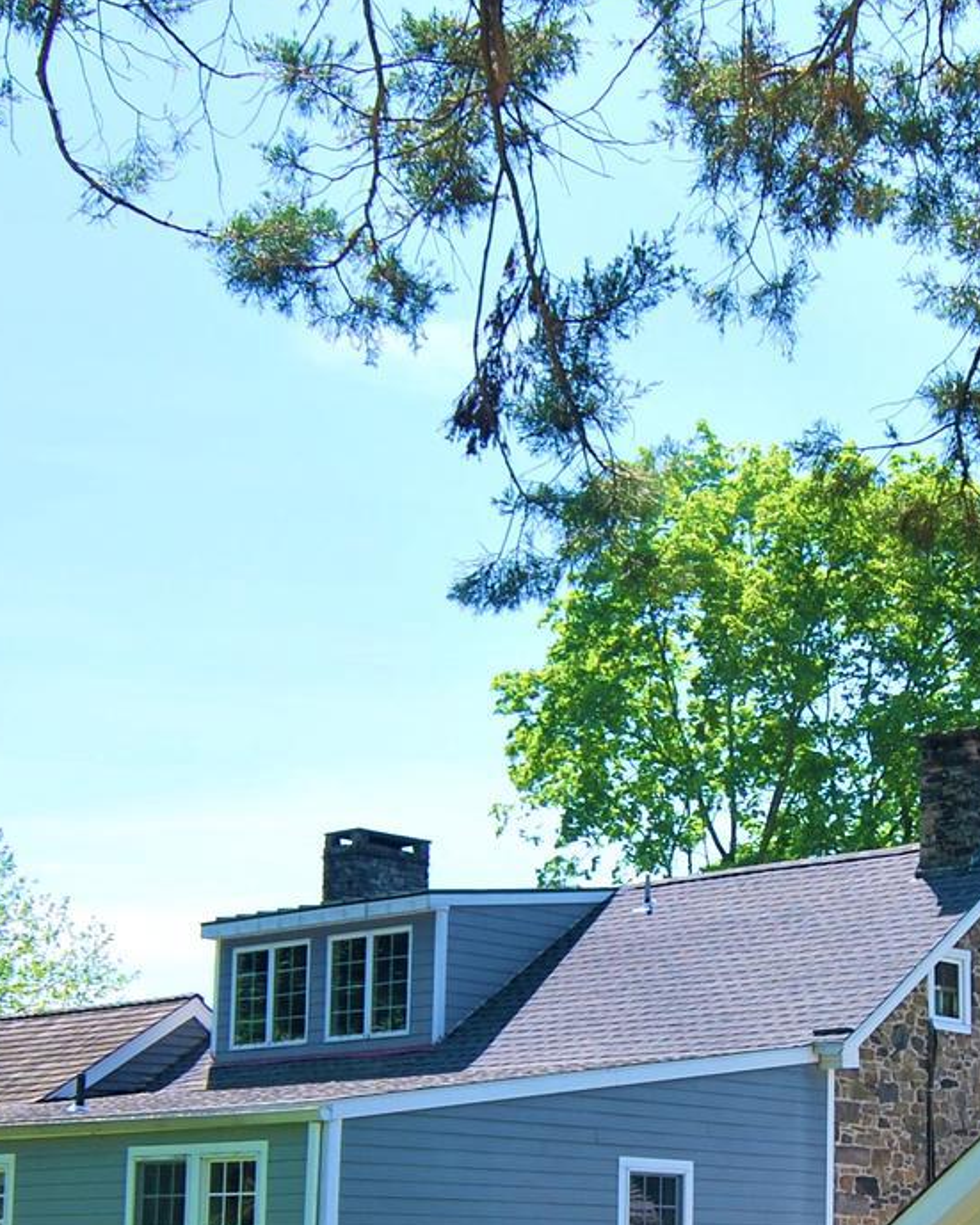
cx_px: 772
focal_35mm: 67
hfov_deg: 22.5
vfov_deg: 27.7
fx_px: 2430
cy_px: 1001
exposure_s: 1/200
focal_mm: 16
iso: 100
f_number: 8
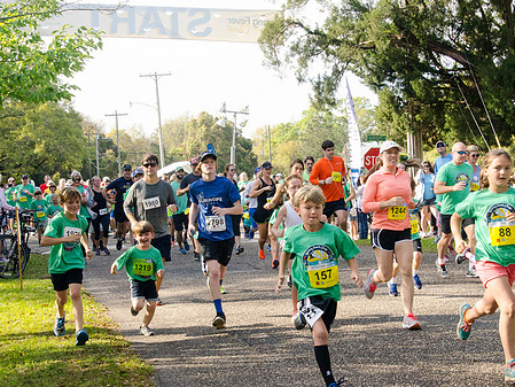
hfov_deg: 29.7
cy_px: 186
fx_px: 967
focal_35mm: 65
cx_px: 309
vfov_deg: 22.6
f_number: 11
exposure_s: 1/640
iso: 640
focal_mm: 35
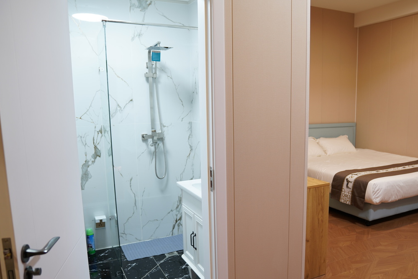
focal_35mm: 30
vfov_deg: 43.5
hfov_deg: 61.5
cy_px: 166
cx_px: 246
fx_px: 348
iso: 250
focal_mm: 25
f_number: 2.8
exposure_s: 1/30
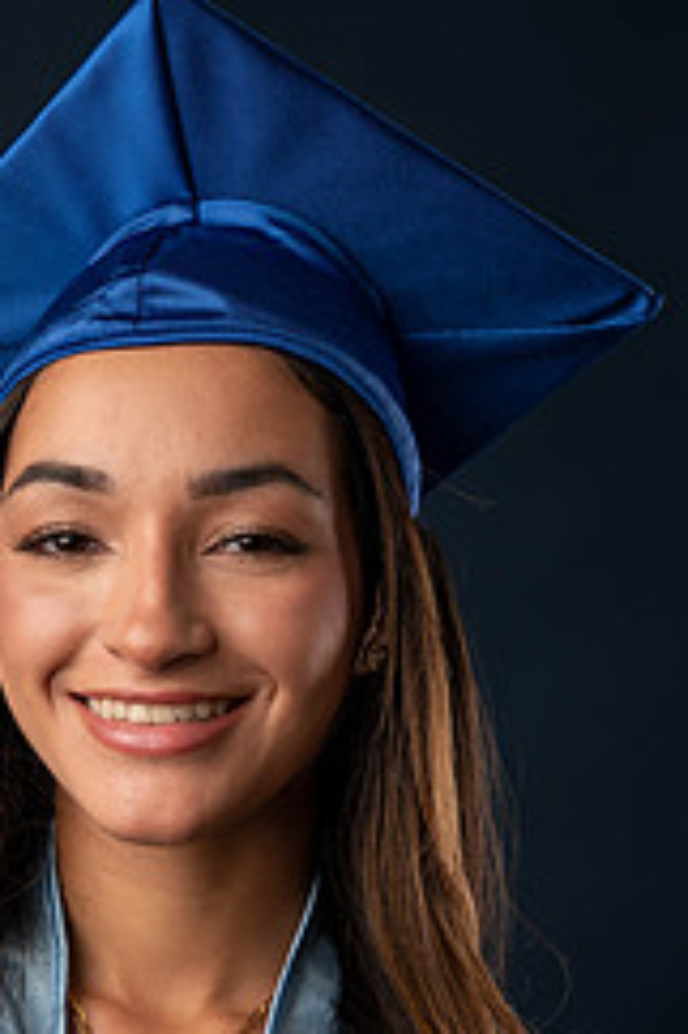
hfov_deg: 12.6
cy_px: 914
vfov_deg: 18.6
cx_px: 94
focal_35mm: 108
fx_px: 3100
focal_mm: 58
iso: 200
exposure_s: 1/100
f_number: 5.6
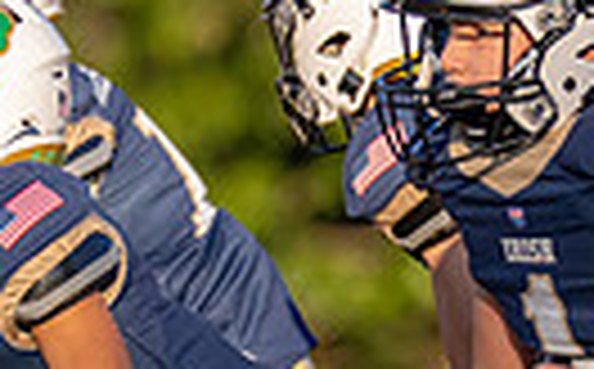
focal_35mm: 1670
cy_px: 502
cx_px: 662
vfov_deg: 0.8
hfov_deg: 1.3
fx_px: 26989
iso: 400
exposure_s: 1/2500
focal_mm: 200
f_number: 2.8
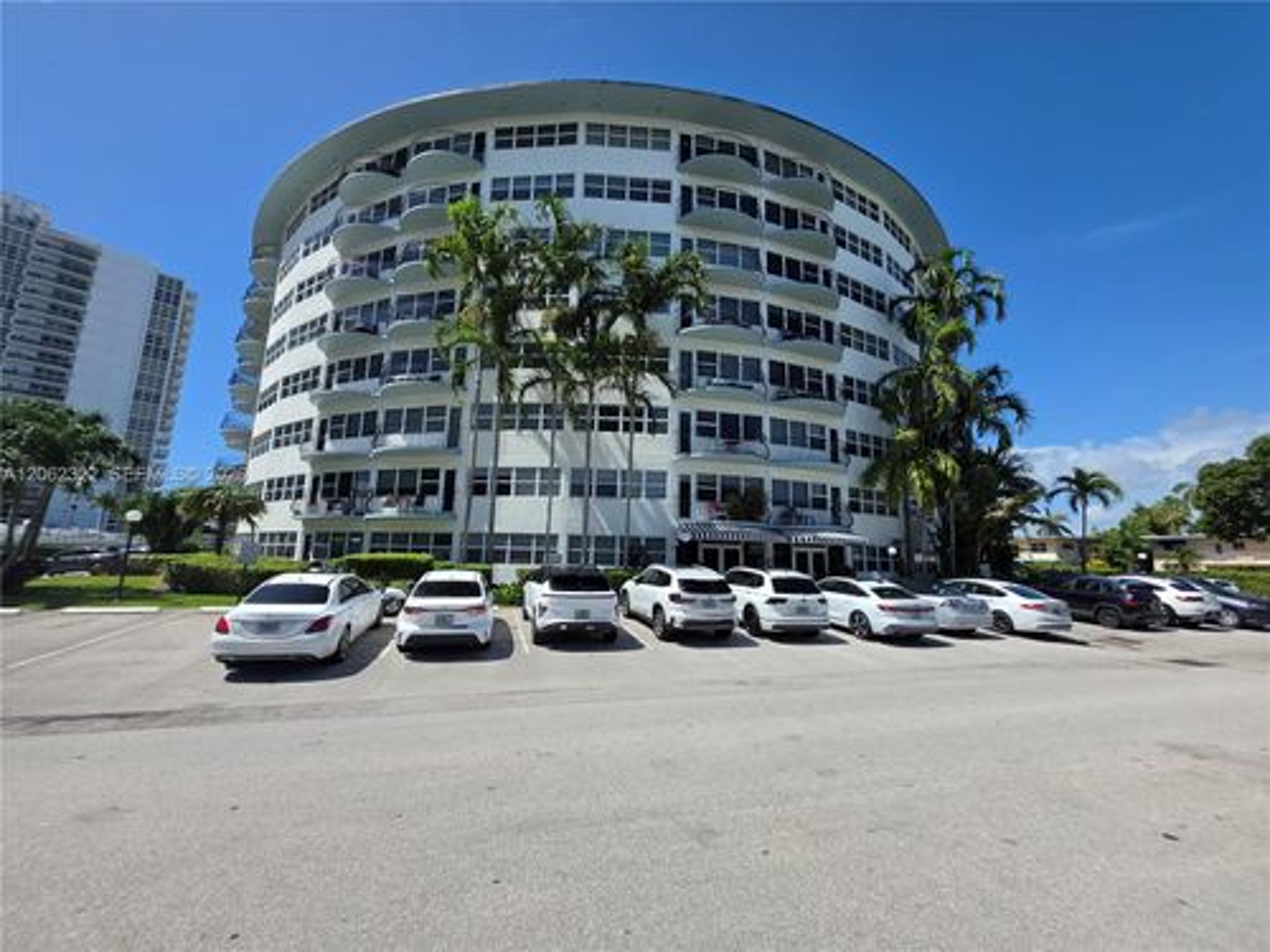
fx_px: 477
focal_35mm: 13
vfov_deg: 89.9
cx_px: 635
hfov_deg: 106.2
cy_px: 476
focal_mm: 2.2
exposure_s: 1/2082
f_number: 1.9
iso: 32
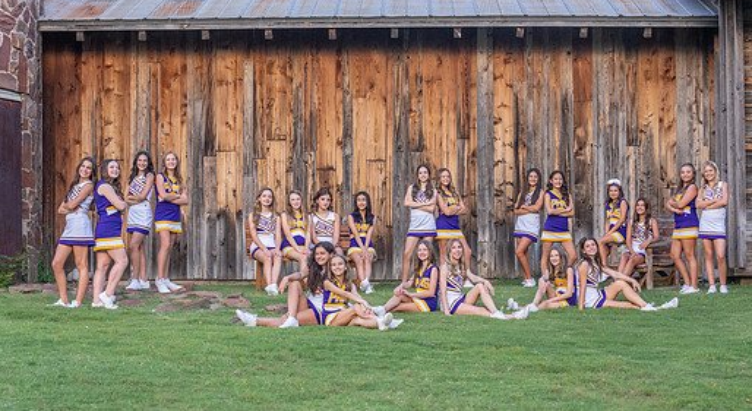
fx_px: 1684
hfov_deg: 25.2
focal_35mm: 85
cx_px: 392
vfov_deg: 13.9
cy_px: 231
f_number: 5
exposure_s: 1/320
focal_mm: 70
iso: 2000
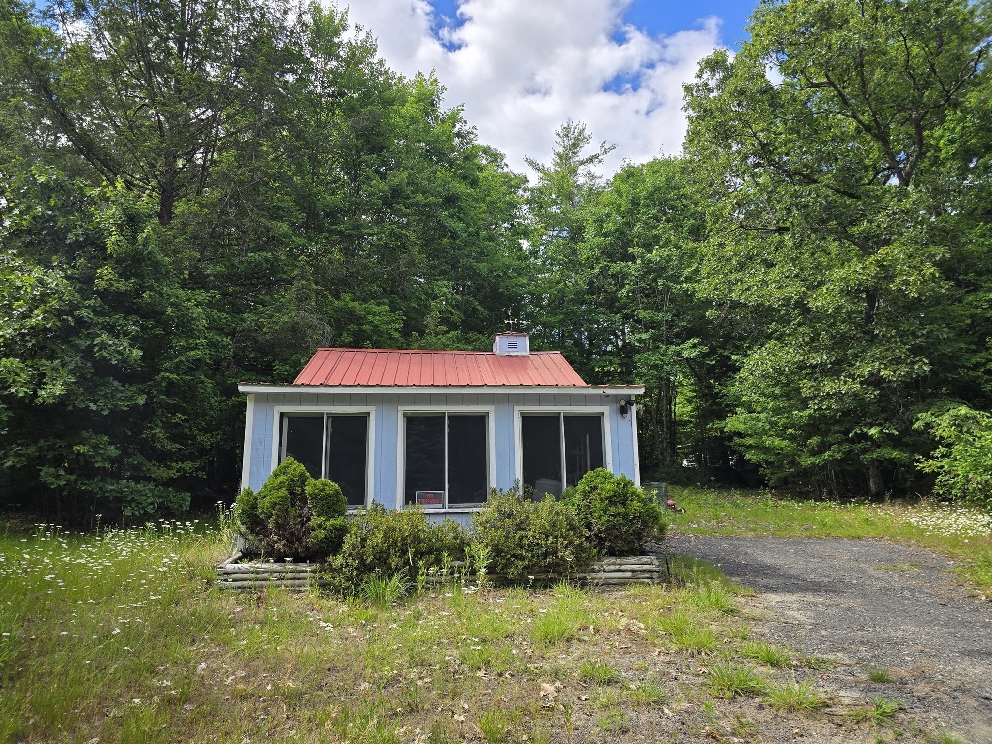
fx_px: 659
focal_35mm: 23
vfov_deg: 58.9
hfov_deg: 73.9
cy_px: 372
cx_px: 496
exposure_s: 1/426
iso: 12
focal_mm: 6.3
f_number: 1.7
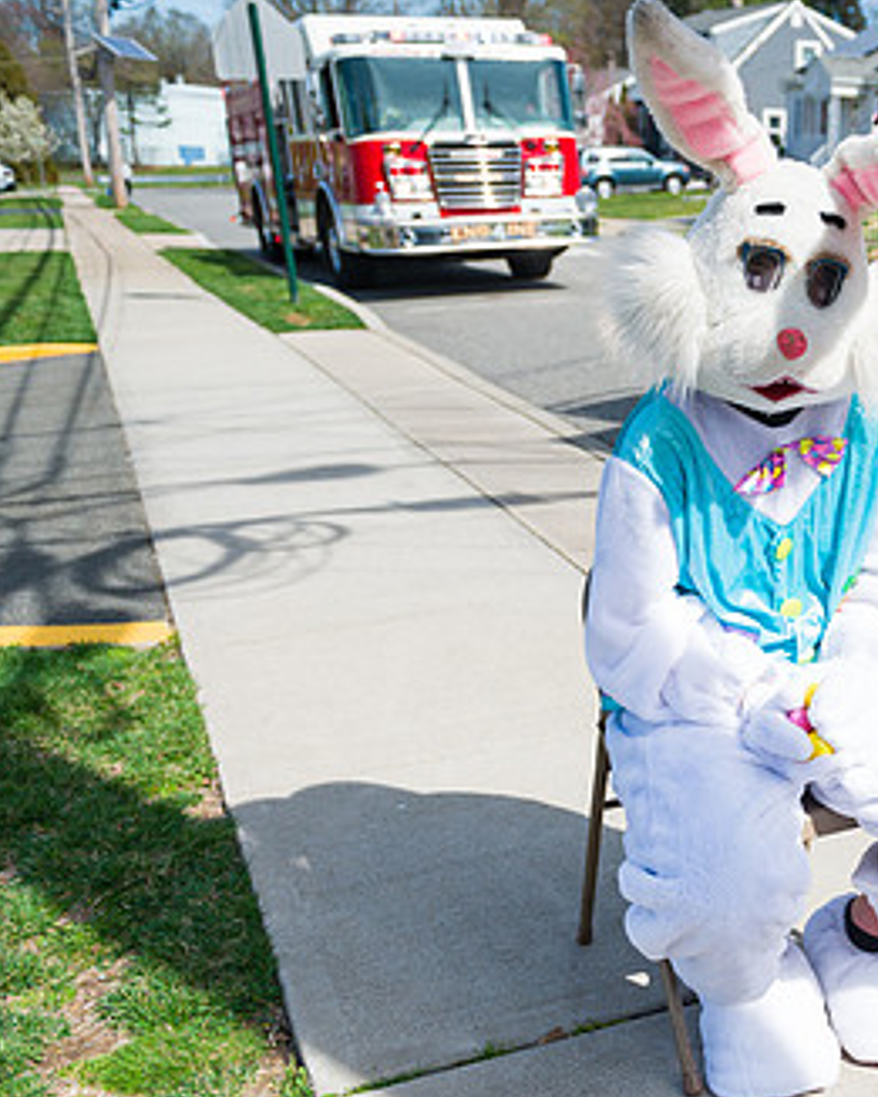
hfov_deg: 34.8
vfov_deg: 45.6
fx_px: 1299
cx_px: 824
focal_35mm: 40
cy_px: 633
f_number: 4
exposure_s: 1/3200
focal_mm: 24
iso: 200
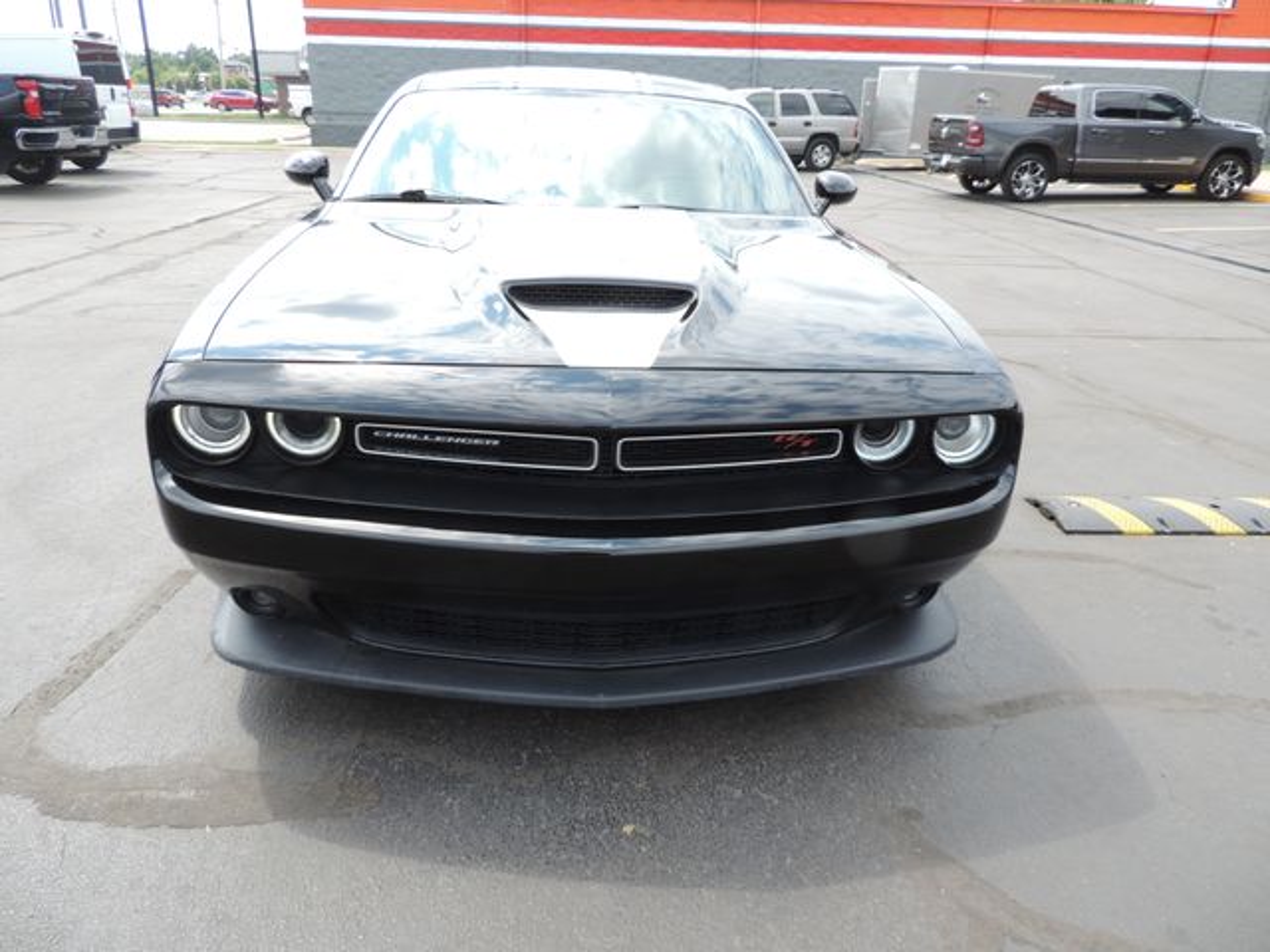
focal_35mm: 24
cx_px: 635
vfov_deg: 56.8
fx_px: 881
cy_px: 476
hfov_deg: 71.6
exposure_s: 1/320
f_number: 3
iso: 80
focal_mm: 4.3
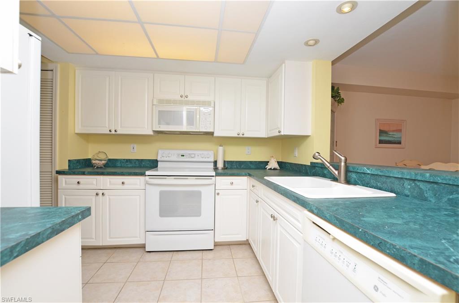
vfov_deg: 77.0
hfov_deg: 100.5
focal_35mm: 15
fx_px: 191
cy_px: 152
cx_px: 230
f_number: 6.3
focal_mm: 10
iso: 200
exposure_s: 1/125
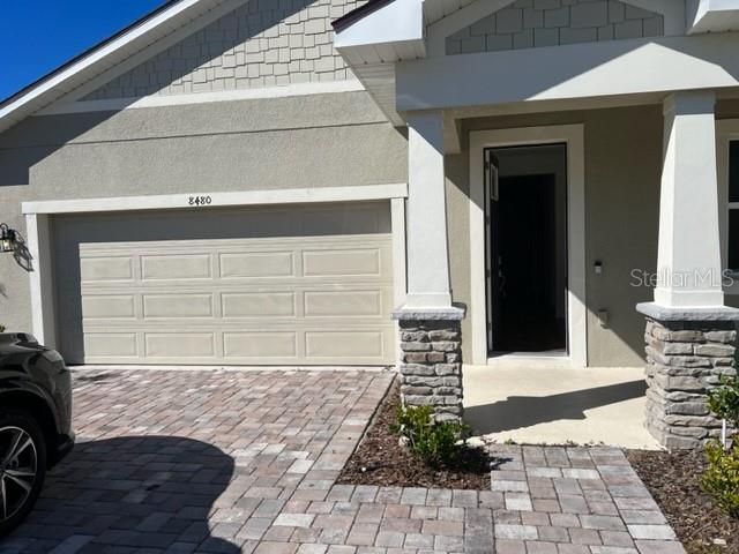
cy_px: 277
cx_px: 370
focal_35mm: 26
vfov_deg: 53.1
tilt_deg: -3.4
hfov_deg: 67.3
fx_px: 555
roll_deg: +1.4
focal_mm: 5.7
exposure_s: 1/8696
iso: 50
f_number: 1.5
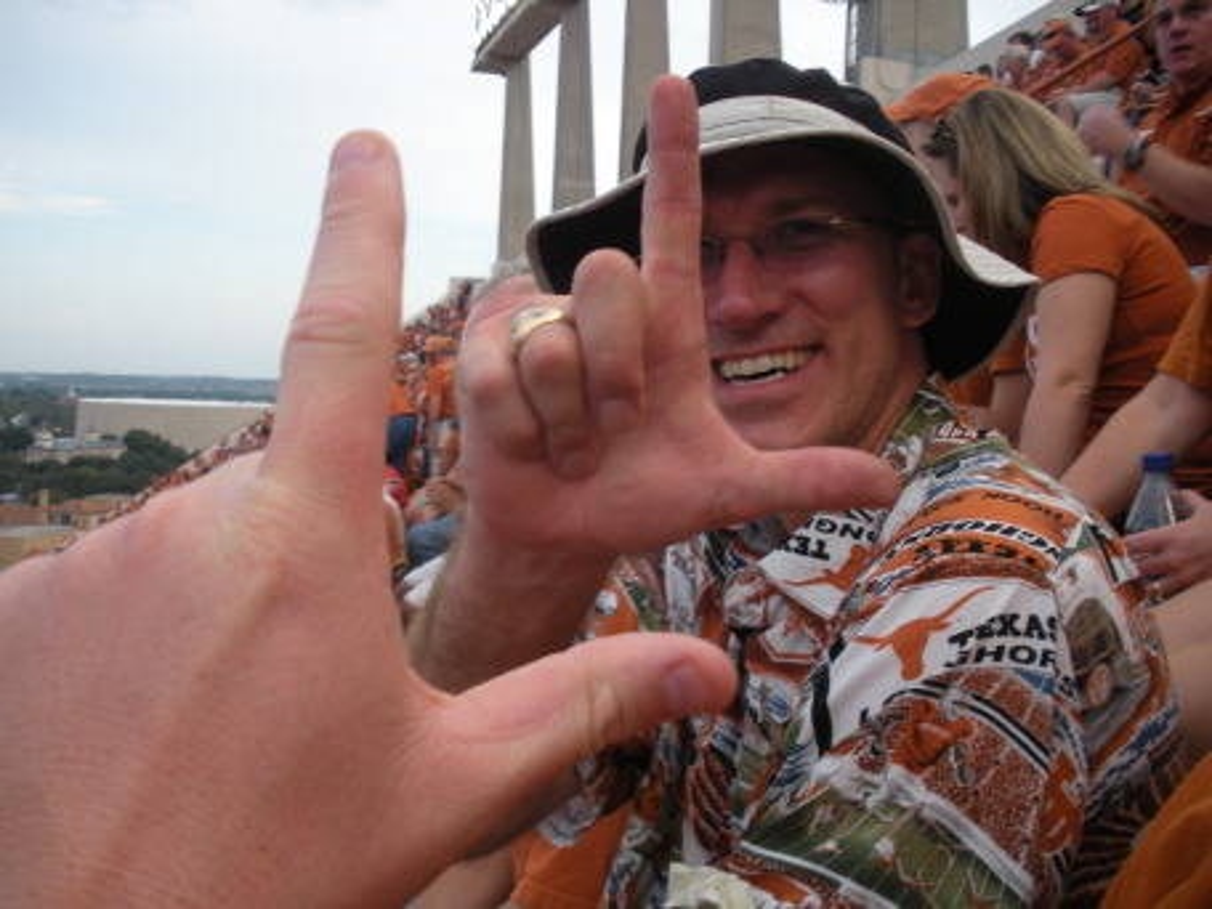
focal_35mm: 36
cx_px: 606
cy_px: 454
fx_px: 1260
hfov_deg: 51.4
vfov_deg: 39.7
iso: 64
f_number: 3.5
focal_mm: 6.3
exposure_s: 1/80.4
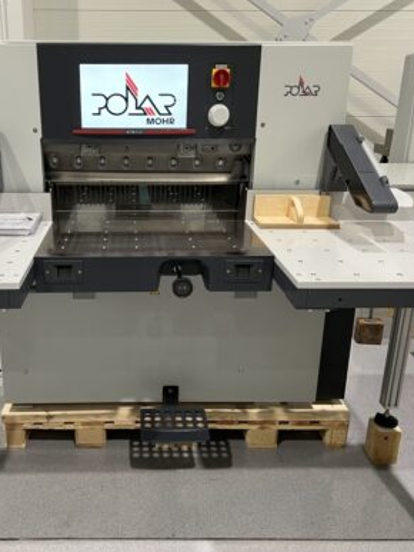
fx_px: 558
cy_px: 276
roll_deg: -0.2
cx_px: 141
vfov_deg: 52.6
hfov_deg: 40.3
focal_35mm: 35
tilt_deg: -17.7
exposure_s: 1/50
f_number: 1.5
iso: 100
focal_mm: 5.7
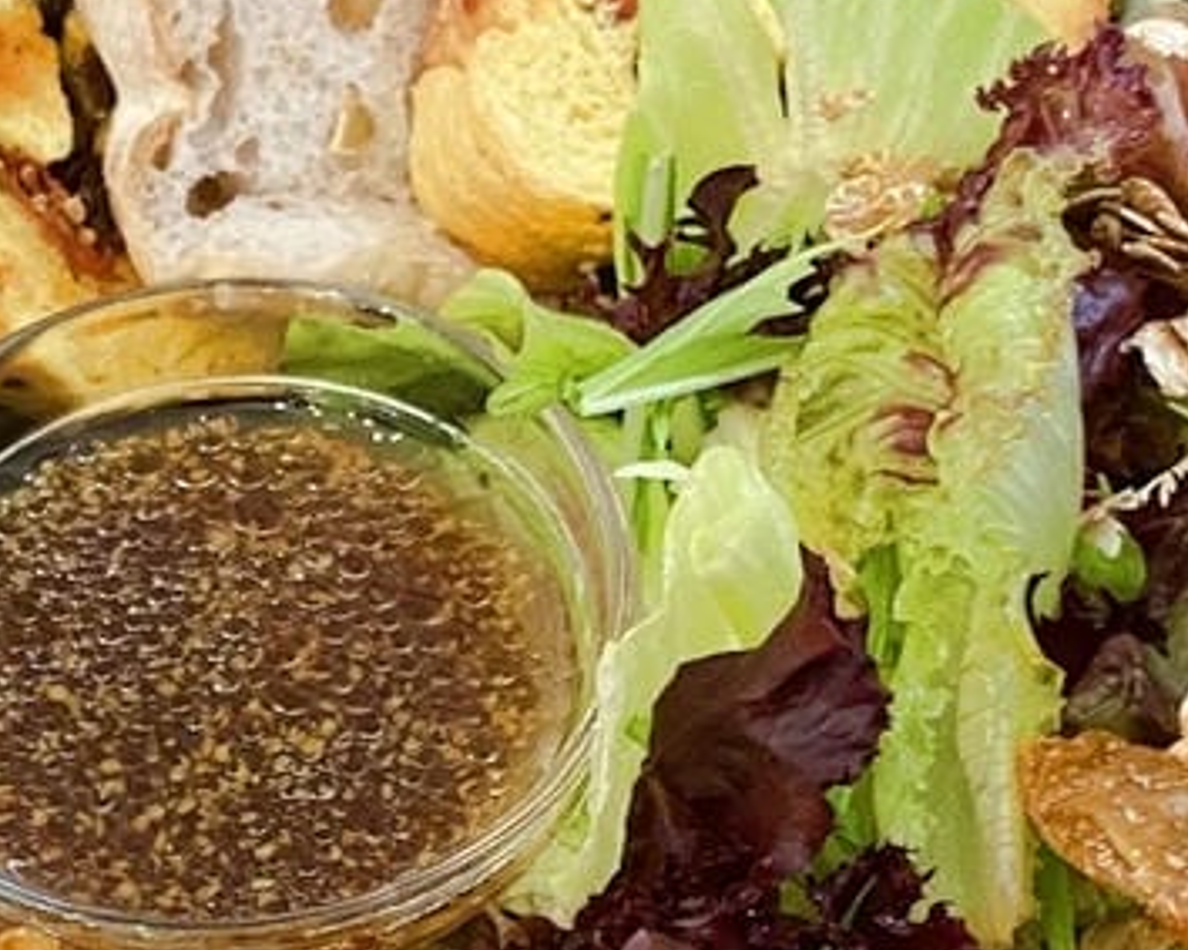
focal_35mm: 86
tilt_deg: -52.4
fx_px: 3023
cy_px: 661
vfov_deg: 17.8
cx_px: 530
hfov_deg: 22.2
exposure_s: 1/60
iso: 250
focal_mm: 4.25
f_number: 1.8
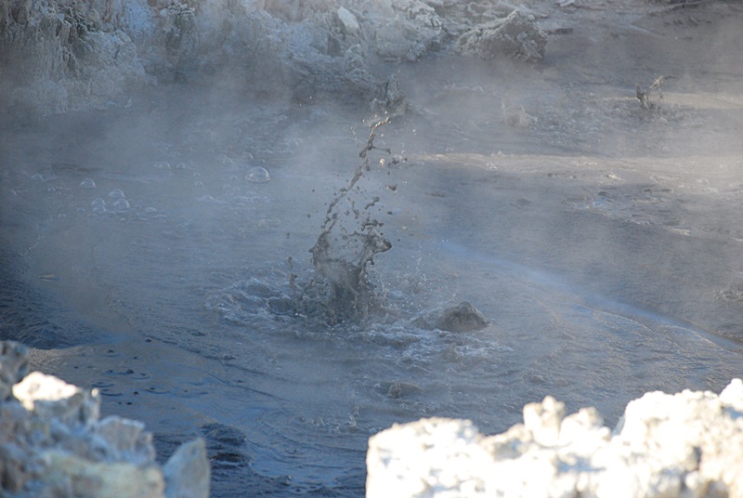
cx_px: 372
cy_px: 249
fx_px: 3100
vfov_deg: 9.2
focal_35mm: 150
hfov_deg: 13.7
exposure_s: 1/400
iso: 400
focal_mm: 100
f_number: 5.6
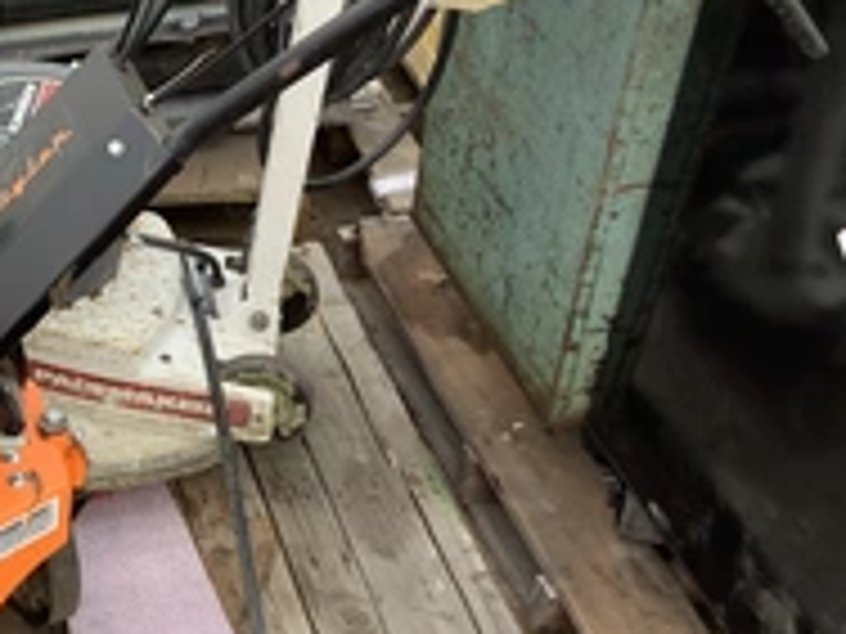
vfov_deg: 22.2
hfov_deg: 27.8
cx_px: 14
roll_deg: -0.6
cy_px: 220
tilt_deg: -35.9
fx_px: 1613
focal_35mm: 66
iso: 32
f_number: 2.4
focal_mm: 3.3
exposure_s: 1/120
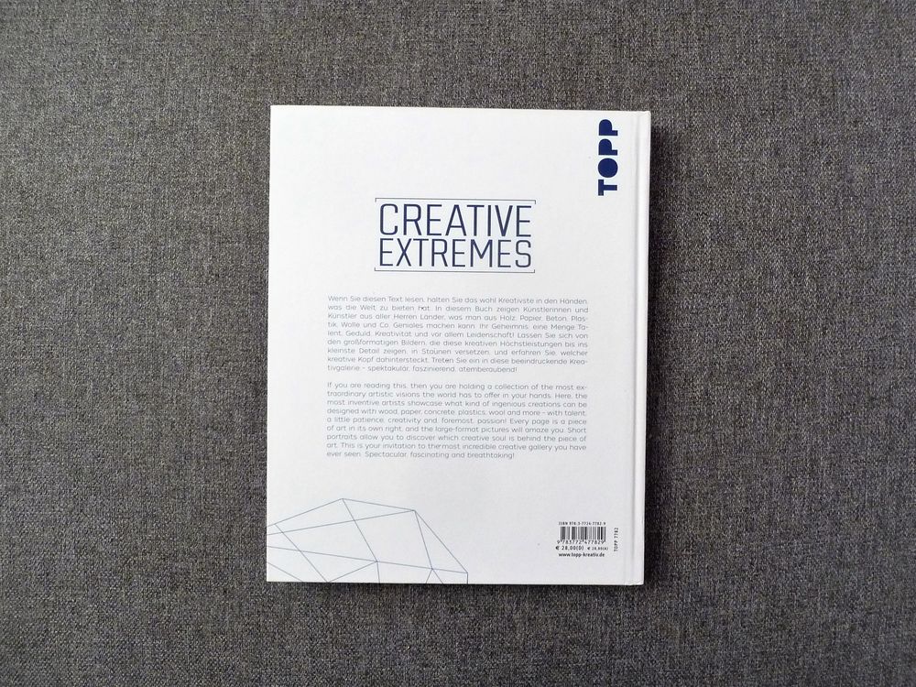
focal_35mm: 28
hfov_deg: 63.4
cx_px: 458
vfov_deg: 49.7
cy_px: 344
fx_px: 741
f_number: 3.3
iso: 400
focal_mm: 4.7
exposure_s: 1/15
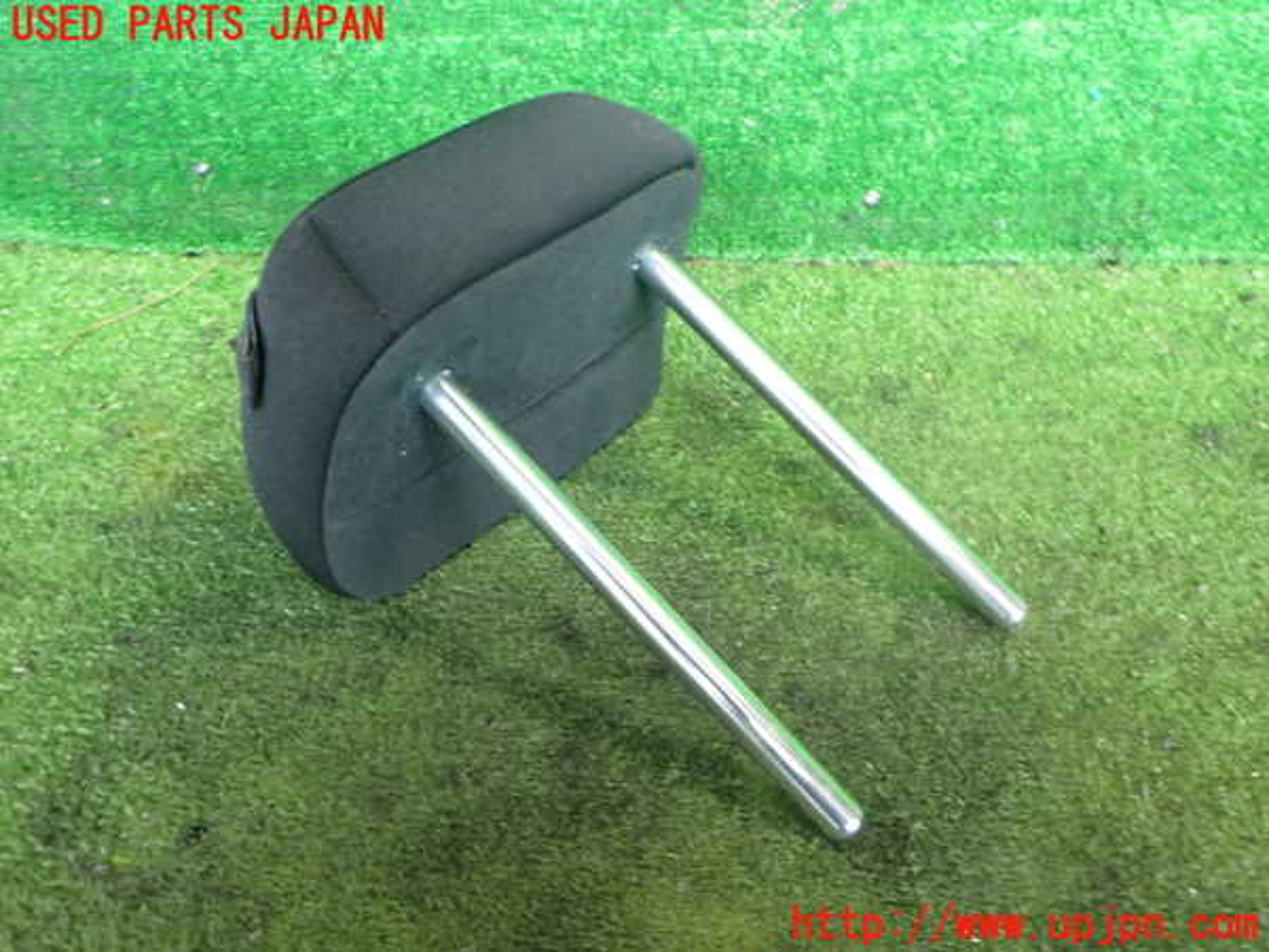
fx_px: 1100
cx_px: 634
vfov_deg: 46.8
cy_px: 476
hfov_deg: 60.0
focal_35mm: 30
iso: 400
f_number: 2.3
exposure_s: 1/30
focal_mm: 5.4
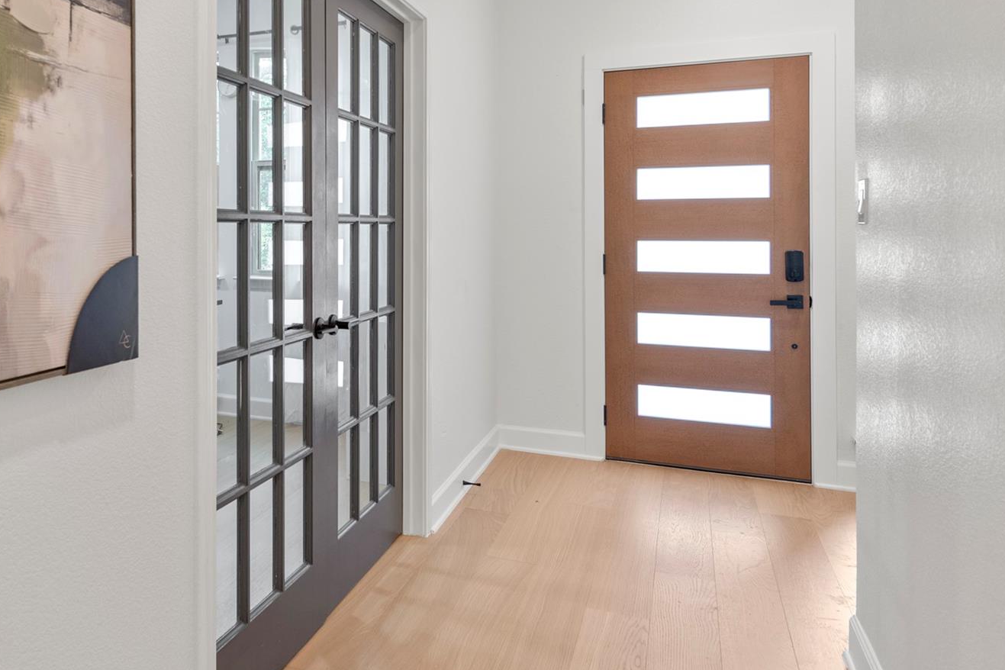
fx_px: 782
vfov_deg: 45.8
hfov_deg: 63.5
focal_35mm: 28
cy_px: 234
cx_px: 318
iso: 400
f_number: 8
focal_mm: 18
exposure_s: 1/8
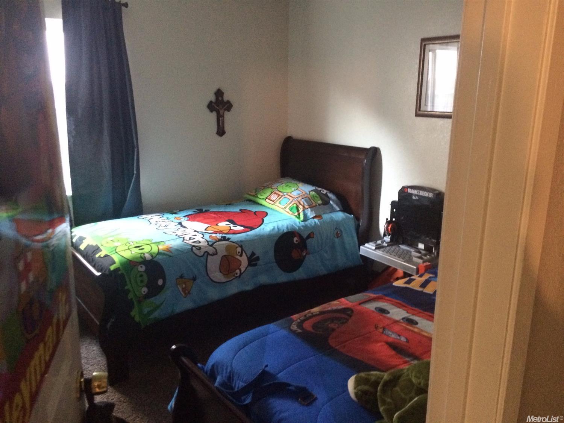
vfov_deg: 48.2
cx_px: 282
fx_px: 472
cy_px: 212
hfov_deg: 61.7
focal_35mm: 29
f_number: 2.2
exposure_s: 1/15
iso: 320
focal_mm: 4.15
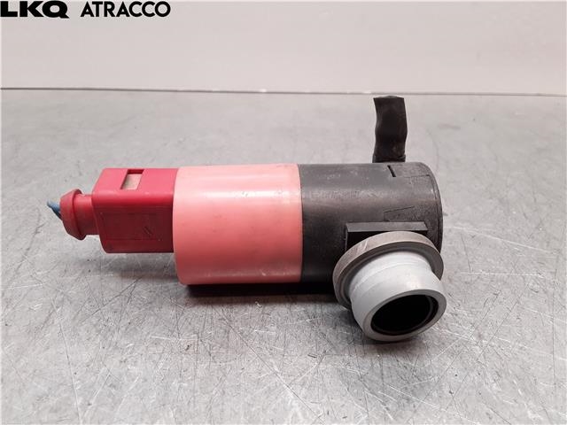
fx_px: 459
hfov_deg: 63.4
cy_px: 212
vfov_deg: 49.7
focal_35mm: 28
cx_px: 284
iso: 50
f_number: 1.9
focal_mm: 2.91
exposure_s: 1/50
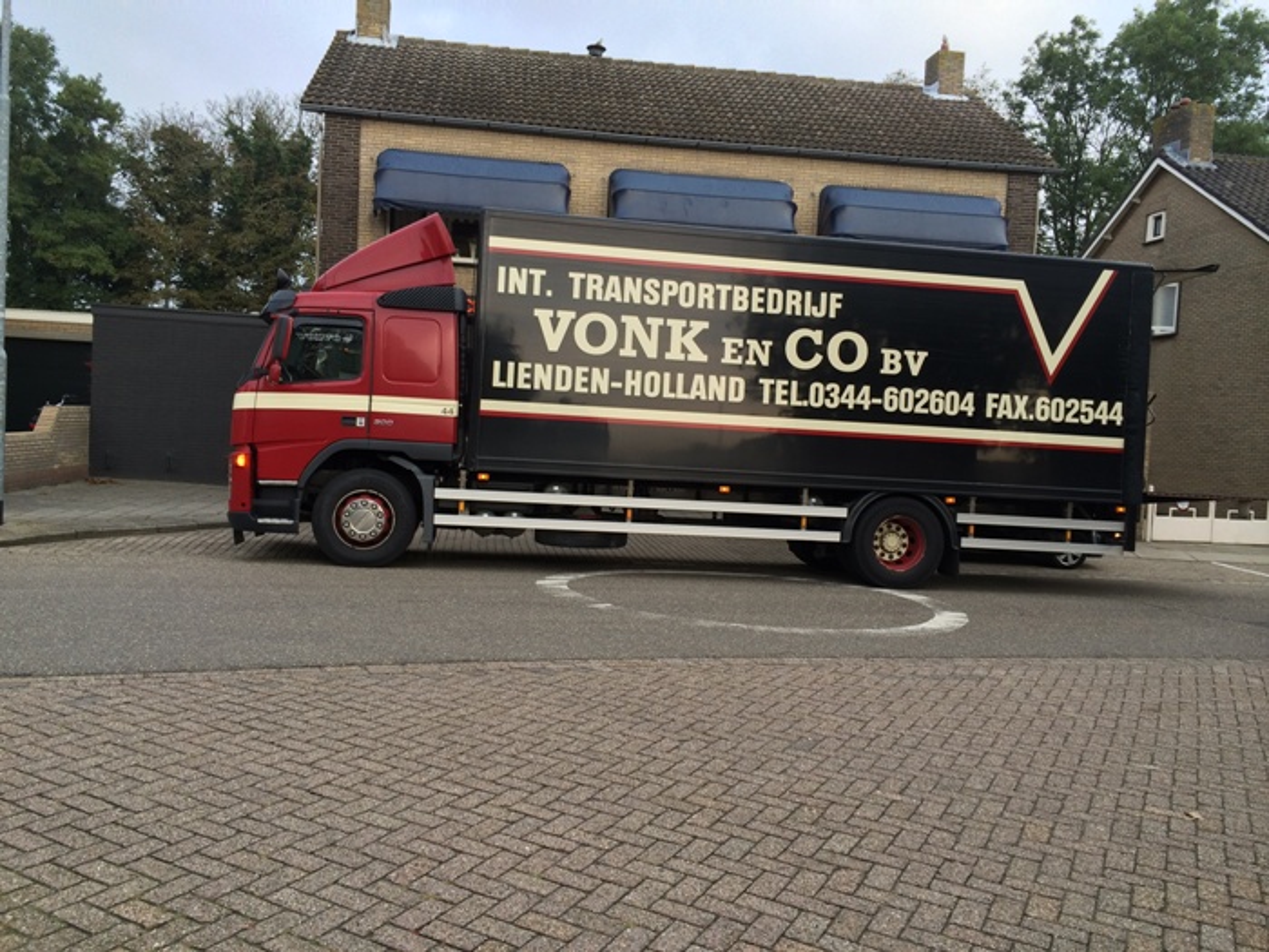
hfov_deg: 60.0
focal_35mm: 30
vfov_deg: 46.8
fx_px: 1100
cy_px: 476
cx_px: 634
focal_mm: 4.12
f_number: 2.2
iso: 32
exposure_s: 1/152
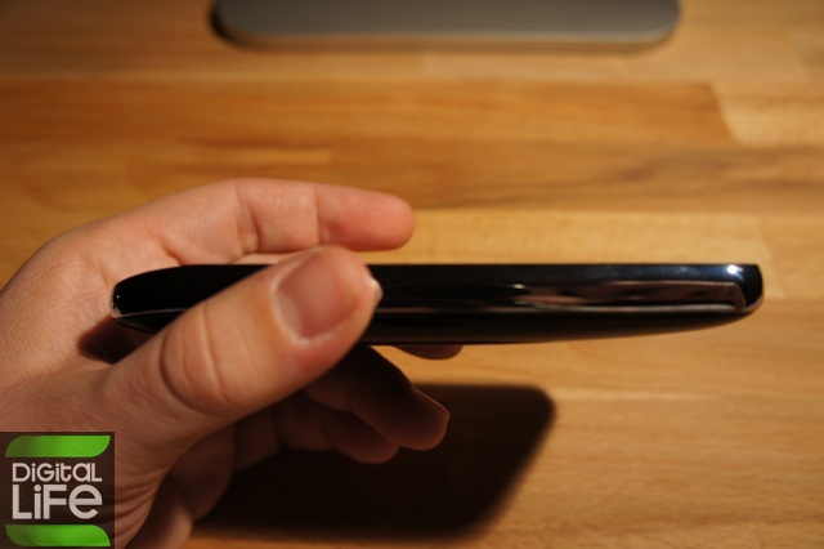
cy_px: 274
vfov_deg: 41.7
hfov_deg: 59.5
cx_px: 412
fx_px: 721
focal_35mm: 32
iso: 200
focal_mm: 21
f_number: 4
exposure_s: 1/40
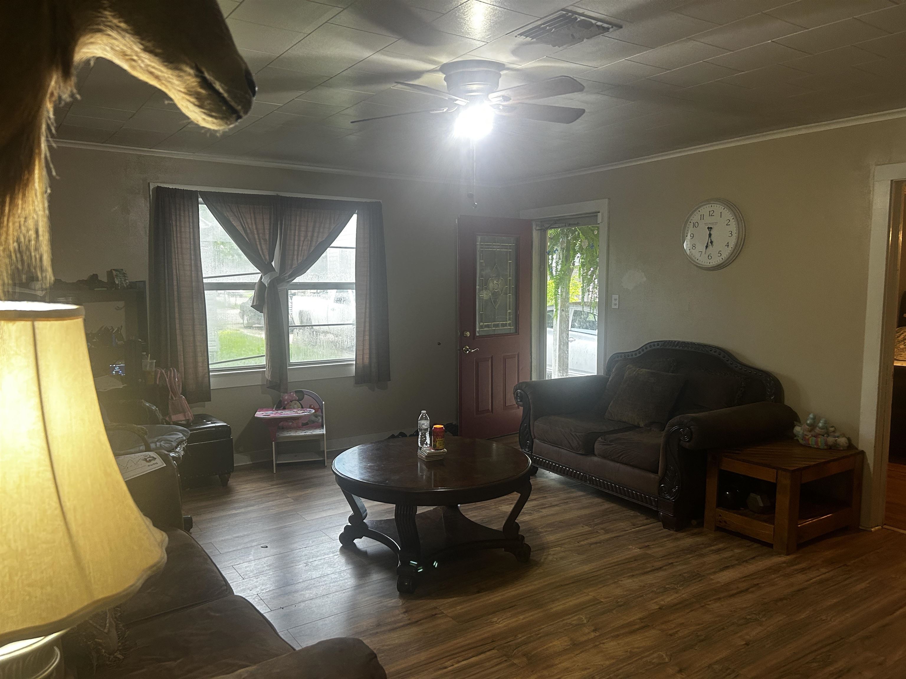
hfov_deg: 67.3
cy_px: 340
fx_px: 680
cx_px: 453
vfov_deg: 53.1
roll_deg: +0.4
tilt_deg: -5.0
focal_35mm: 26
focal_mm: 5.7
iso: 160
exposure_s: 1/60
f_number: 1.5
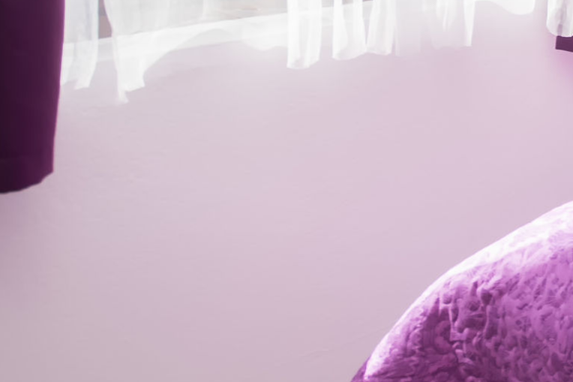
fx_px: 875
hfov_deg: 22.6
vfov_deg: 21.0
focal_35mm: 55
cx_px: 1006
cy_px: -186
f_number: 5.6
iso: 200
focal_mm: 10
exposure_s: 1/160
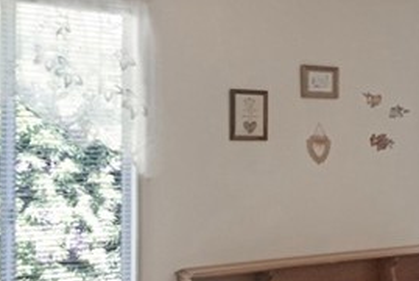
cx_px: 455
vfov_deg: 23.8
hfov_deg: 31.3
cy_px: 169
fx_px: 664
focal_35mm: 57
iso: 800
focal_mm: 10
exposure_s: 1/30
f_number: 5.6
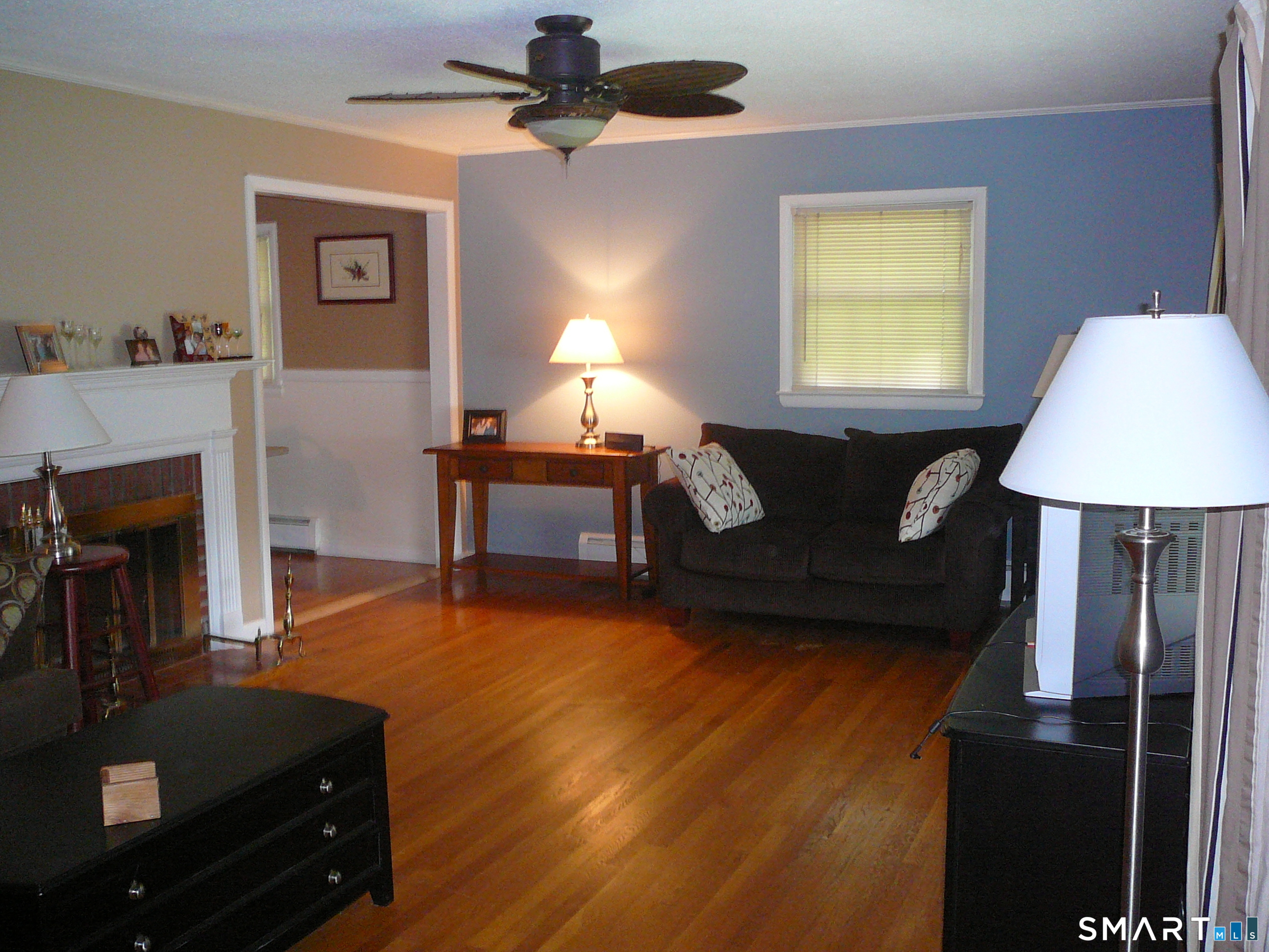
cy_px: 476
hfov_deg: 52.6
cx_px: 634
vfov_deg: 40.7
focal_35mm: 35
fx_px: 1283
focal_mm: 5.2
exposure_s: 1/8
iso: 250
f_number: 2.8
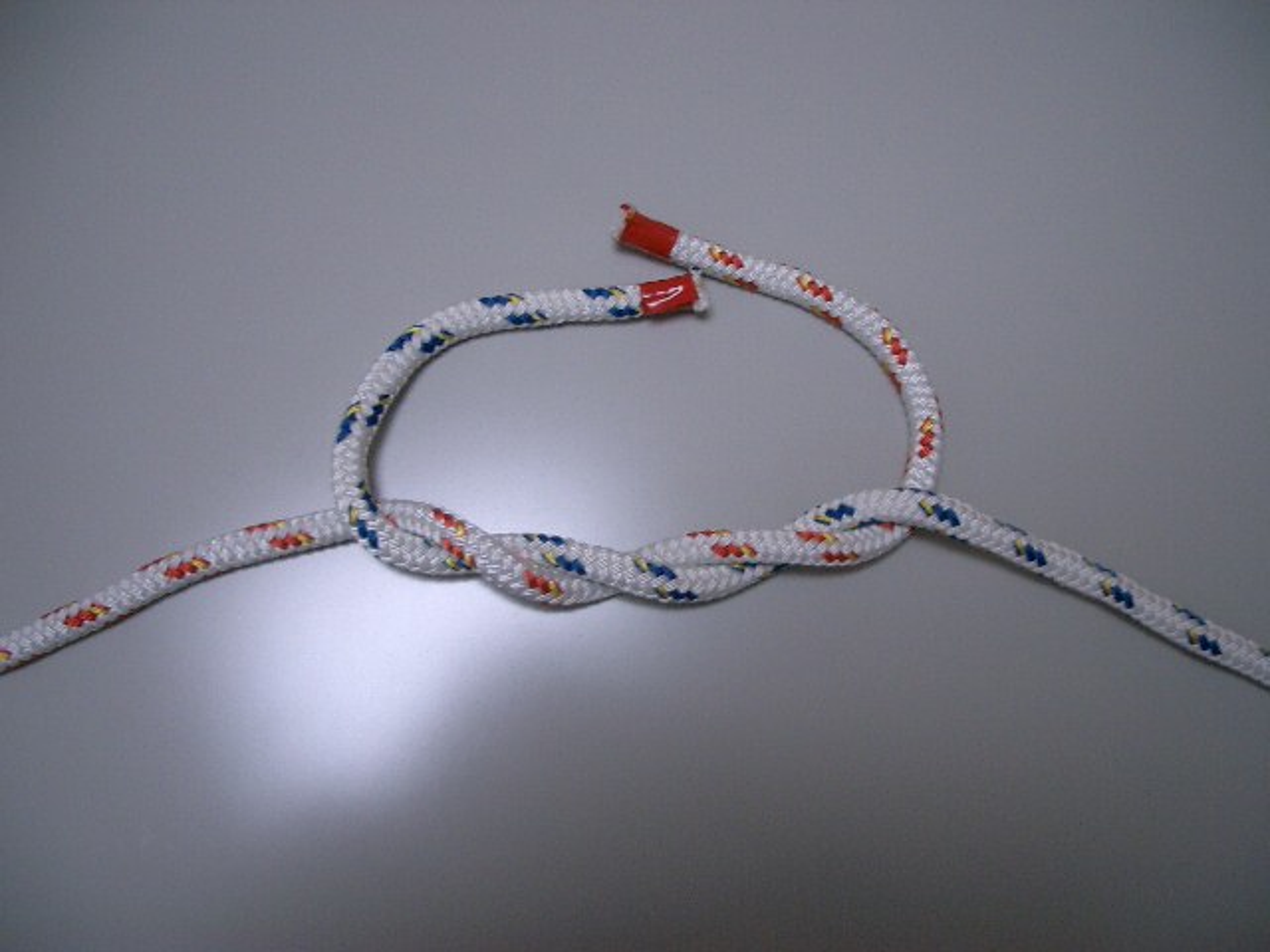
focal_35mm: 35
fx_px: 1284
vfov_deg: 40.7
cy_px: 476
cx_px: 635
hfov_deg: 52.6
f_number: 2.6
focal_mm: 5.8
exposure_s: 1/50
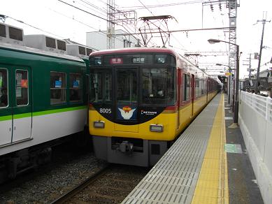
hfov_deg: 56.8
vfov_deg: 44.2
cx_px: 136
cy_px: 102
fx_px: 252
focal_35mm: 32
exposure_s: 1/400
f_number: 2.9
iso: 100
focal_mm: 5.7
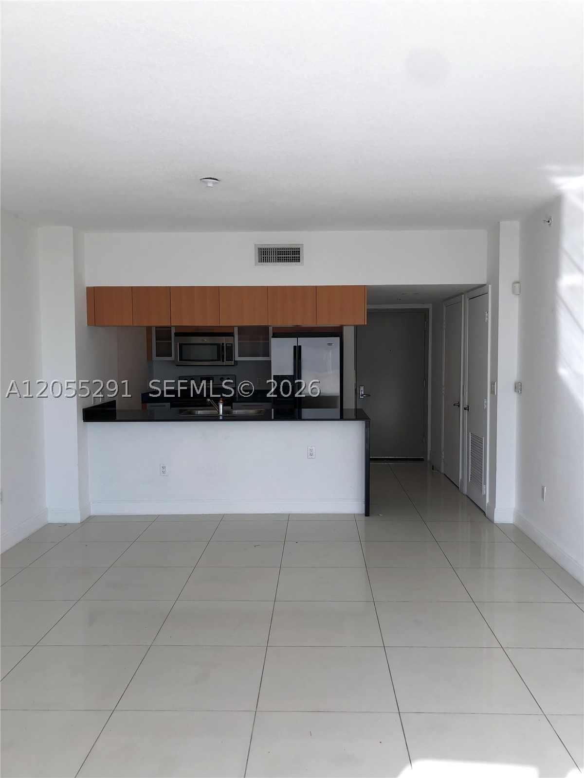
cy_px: 389
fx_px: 630
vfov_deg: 63.4
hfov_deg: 49.7
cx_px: 292
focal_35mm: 28
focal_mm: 4
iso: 20
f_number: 1.8
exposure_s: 1/179
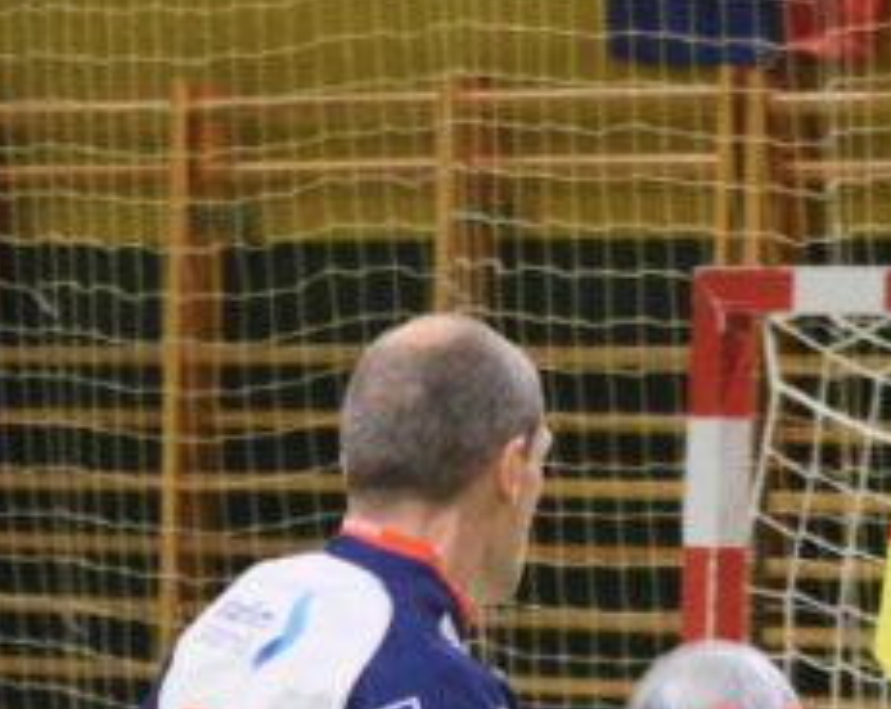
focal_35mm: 343
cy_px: 1195
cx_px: 1435
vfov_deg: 4.5
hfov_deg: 5.6
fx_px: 9032
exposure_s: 1/250
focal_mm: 55
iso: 1600
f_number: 4
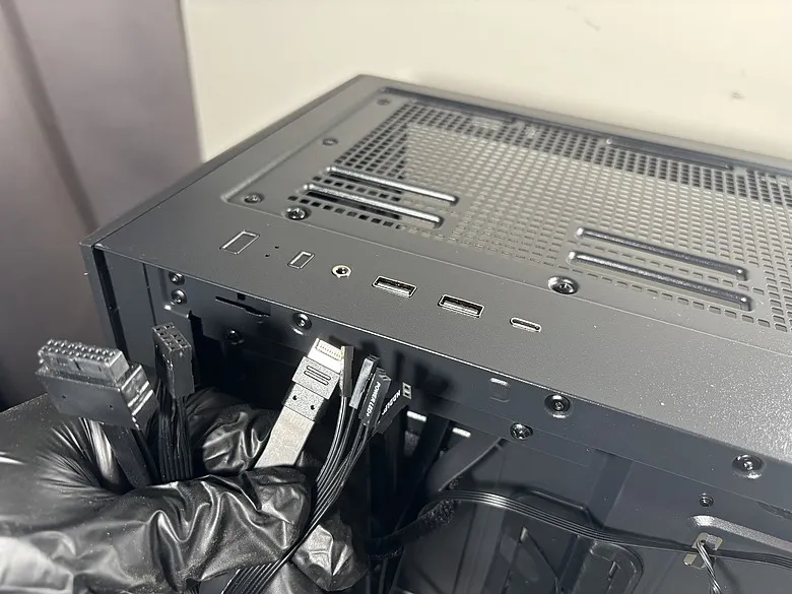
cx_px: 396
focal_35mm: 26
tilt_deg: -34.5
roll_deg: -5.1
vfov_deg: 53.1
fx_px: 595
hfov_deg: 67.3
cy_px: 297
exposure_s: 1/60
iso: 200
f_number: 1.6
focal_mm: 5.96
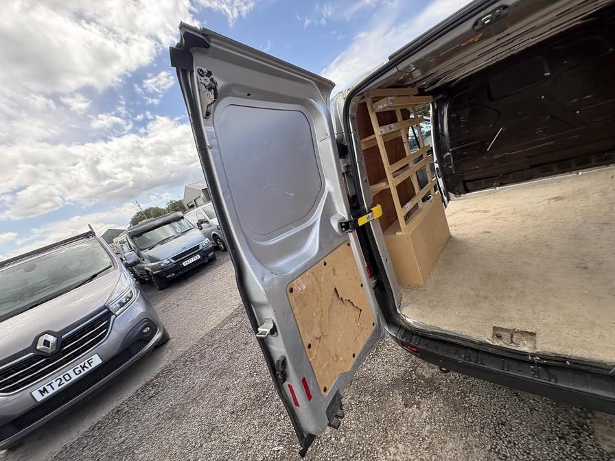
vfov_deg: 85.7
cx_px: 308
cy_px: 230
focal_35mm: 14
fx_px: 249
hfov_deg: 102.1
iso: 64
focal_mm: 2.22
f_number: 2.2
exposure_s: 1/301
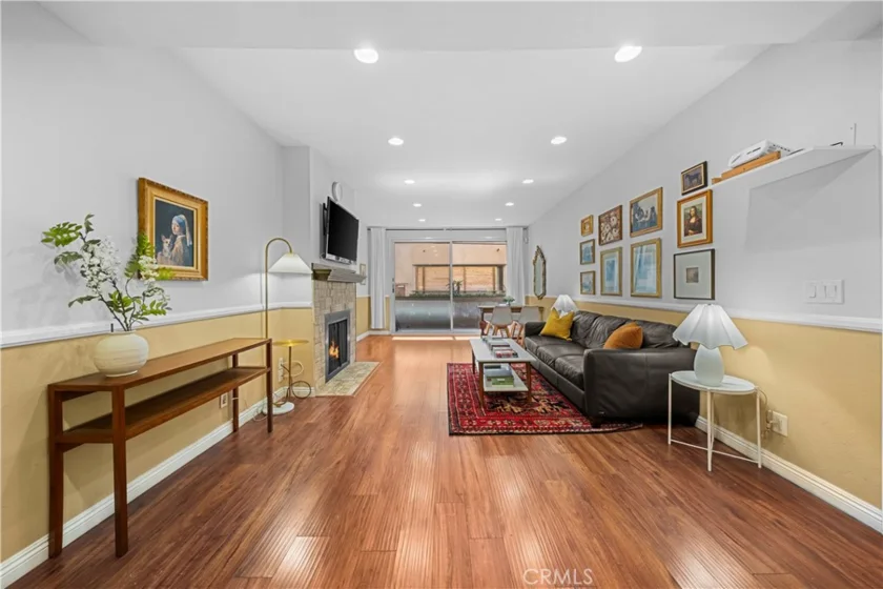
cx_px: 442
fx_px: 294
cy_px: 294
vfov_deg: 90.0
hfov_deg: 112.6
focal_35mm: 12
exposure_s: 1/10
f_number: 8
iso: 800
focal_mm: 12
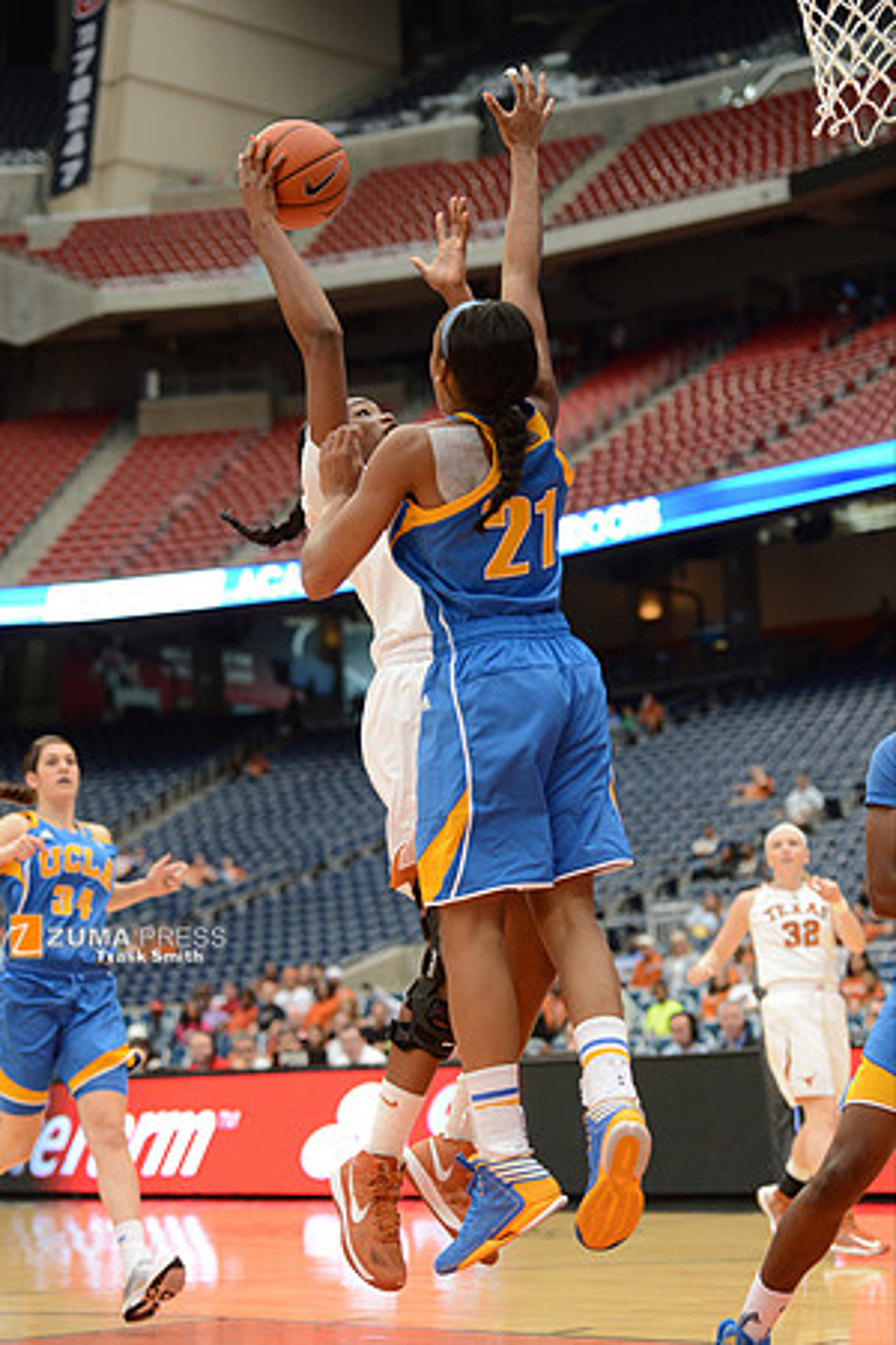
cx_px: 448
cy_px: 672
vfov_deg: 28.8
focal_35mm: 70
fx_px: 2613
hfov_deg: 19.5
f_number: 2.8
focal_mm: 70
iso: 1250
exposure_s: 1/1250
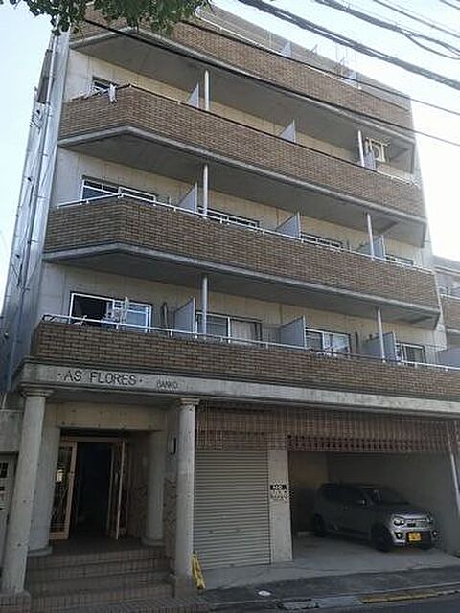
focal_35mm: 28
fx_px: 496
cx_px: 230
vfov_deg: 63.4
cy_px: 306
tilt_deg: +19.3
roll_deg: -1.0
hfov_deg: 49.7
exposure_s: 1/445
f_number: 1.8
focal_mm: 3.99
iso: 20
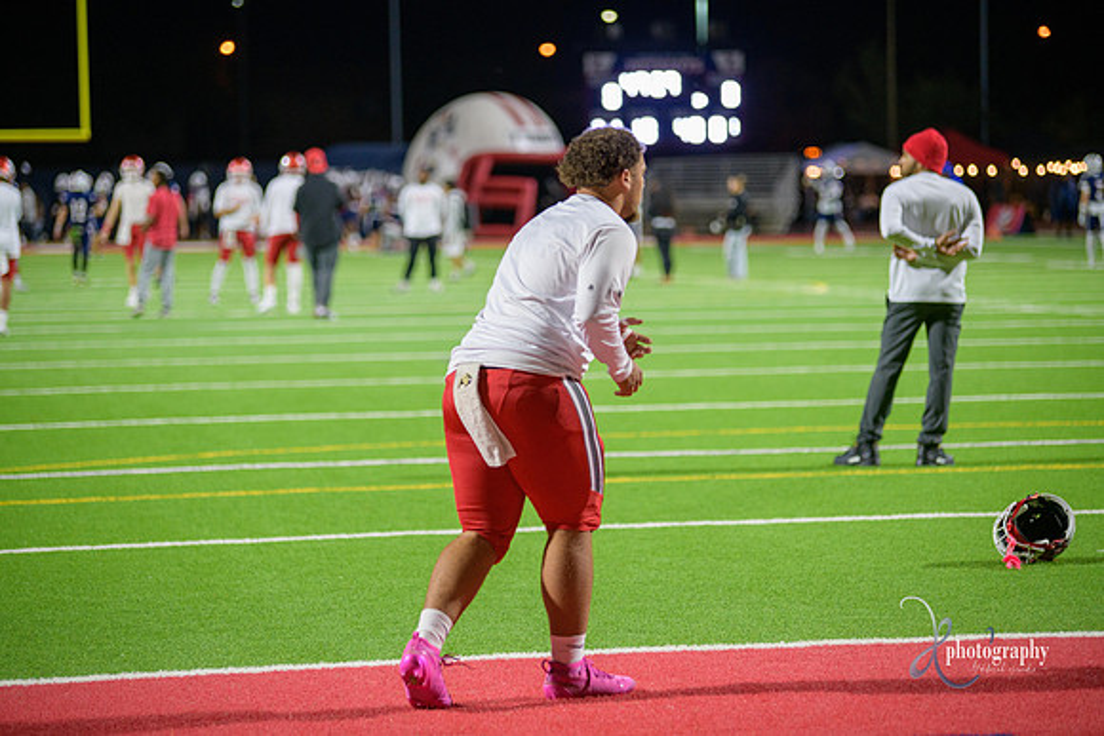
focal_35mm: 135
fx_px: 4141
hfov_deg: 15.2
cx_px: 552
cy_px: 368
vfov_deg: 10.2
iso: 1250
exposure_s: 1/250
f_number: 2.8
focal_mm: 135
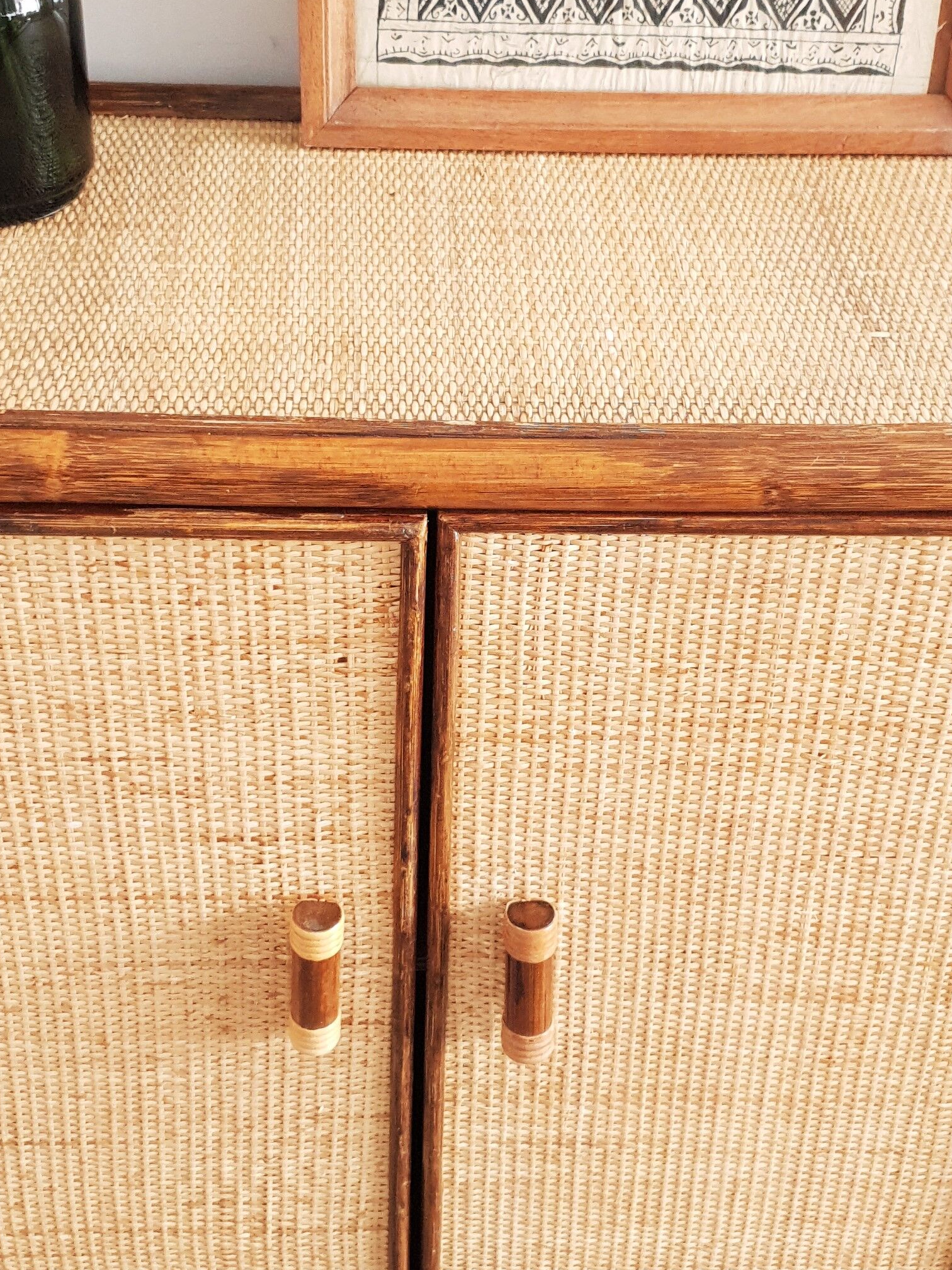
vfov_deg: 36.8
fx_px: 1907
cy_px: 577
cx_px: 453
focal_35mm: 52
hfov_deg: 28.0
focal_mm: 4.3
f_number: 1.5
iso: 200
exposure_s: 1/43
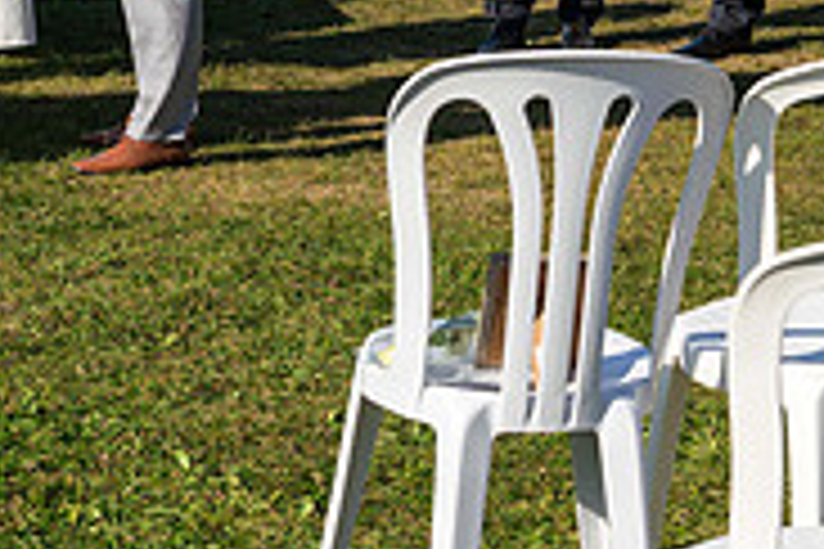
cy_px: -277
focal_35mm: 130
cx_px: 585
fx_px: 2975
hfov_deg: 15.7
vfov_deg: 10.2
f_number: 5
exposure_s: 1/1600
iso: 250
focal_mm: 41
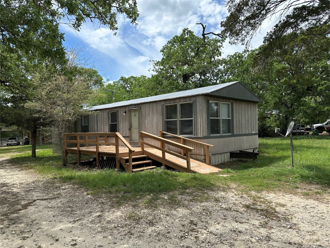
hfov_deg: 71.6
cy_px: 124
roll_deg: +1.0
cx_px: 165
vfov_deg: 56.8
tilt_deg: +0.5
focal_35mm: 24
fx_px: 229
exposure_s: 1/3155
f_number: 1.78
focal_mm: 6.86
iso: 80
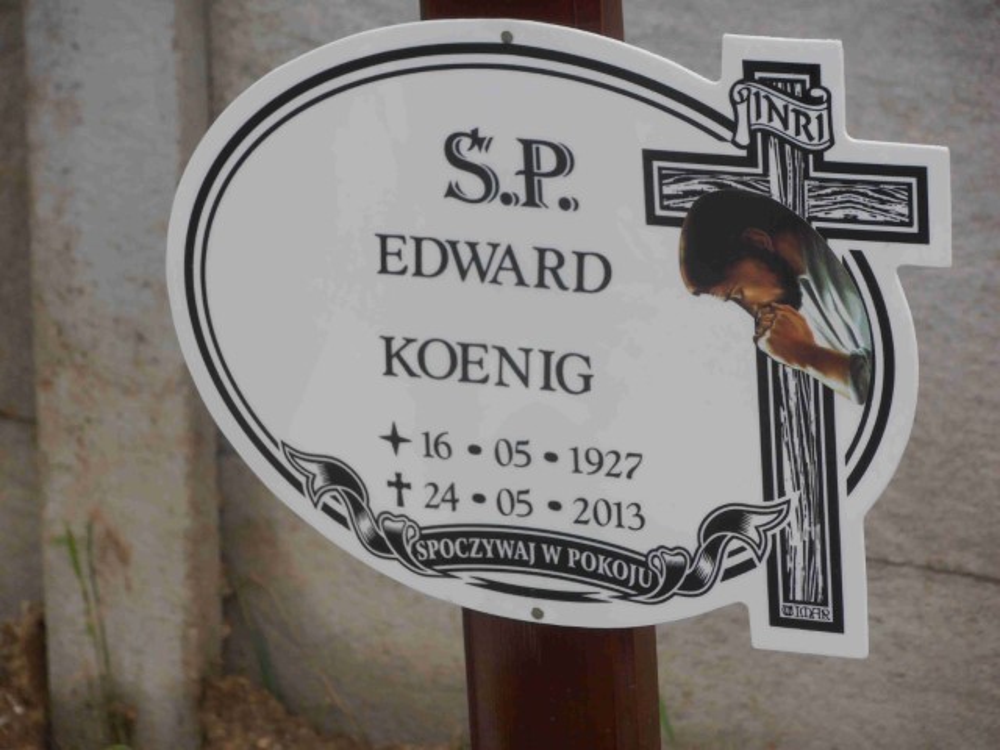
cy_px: 375
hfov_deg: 10.0
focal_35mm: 198
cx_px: 500
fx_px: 5720
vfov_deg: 7.5
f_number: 5.8
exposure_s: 1/160
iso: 80
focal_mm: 35.05
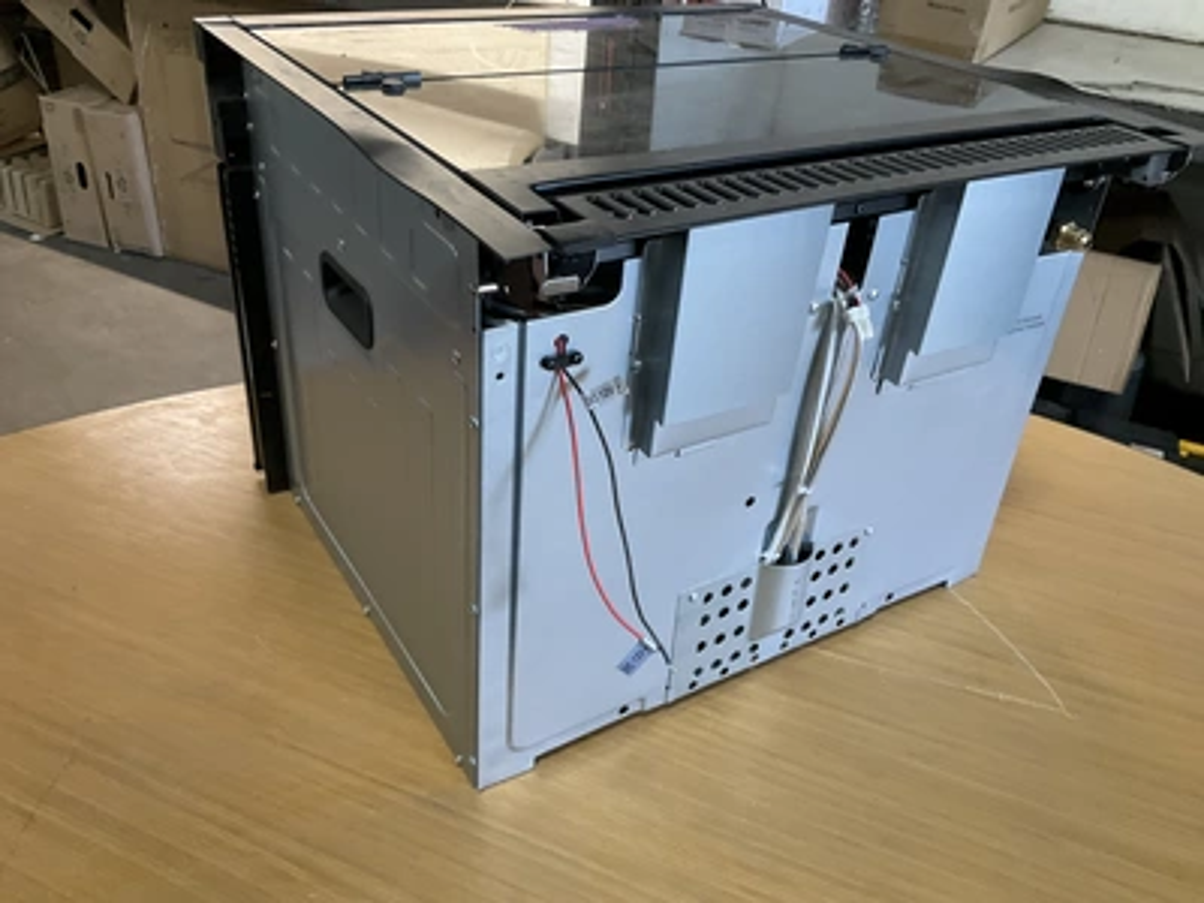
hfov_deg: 61.7
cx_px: 602
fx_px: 1009
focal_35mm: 29
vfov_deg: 48.2
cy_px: 452
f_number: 1.8
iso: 160
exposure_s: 1/60
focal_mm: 3
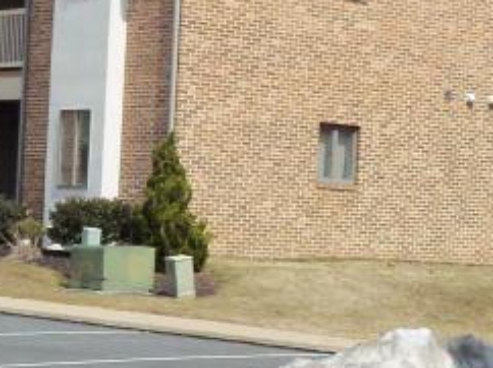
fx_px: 2049
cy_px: 378
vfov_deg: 10.2
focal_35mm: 144
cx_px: 181
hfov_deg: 13.7
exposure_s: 1/250
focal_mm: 5.7
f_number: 8.8
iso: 80
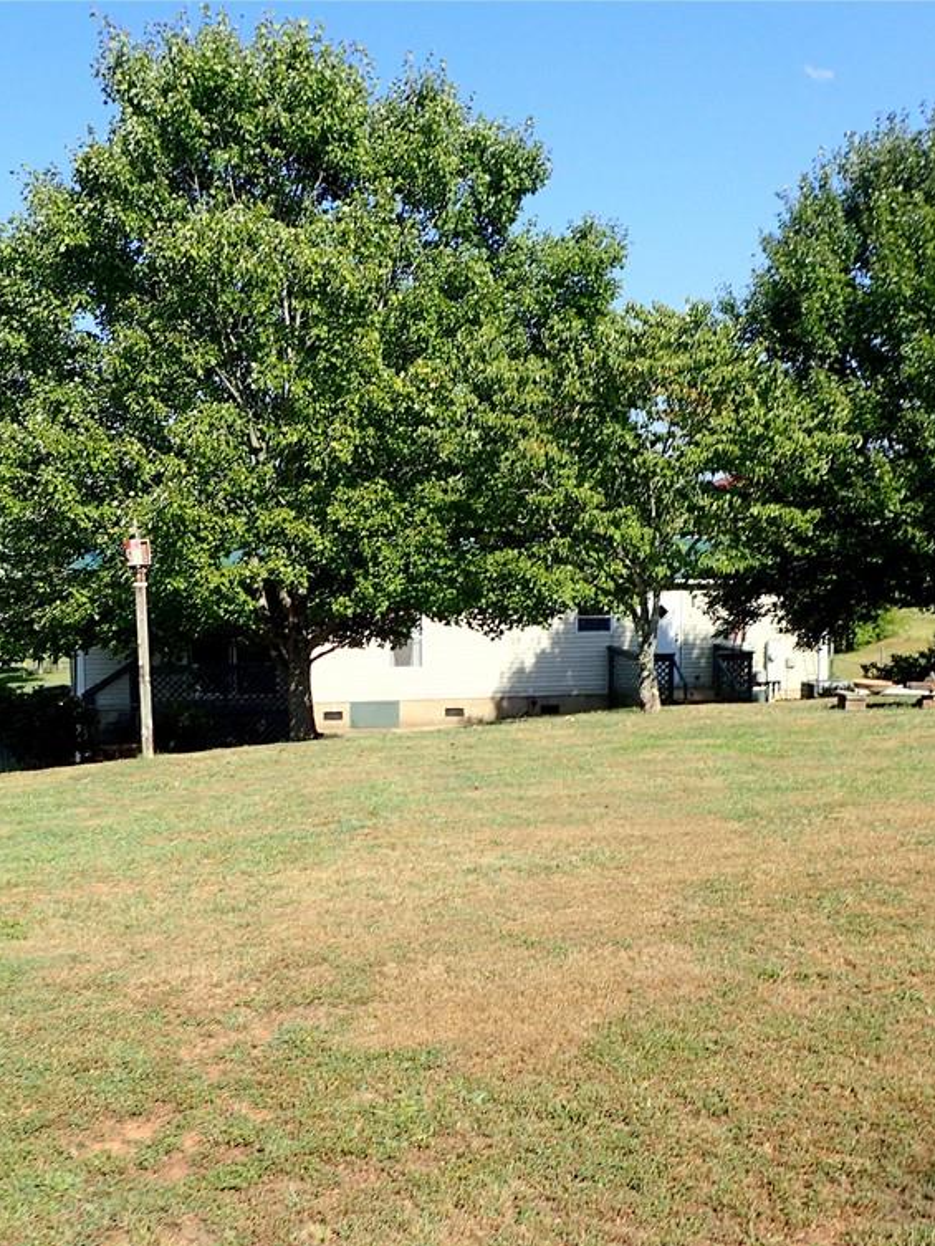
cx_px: 420
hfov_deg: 41.8
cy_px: 634
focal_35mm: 34
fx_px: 1224
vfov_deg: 53.9
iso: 100
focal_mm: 4.5
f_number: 8
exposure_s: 1/160
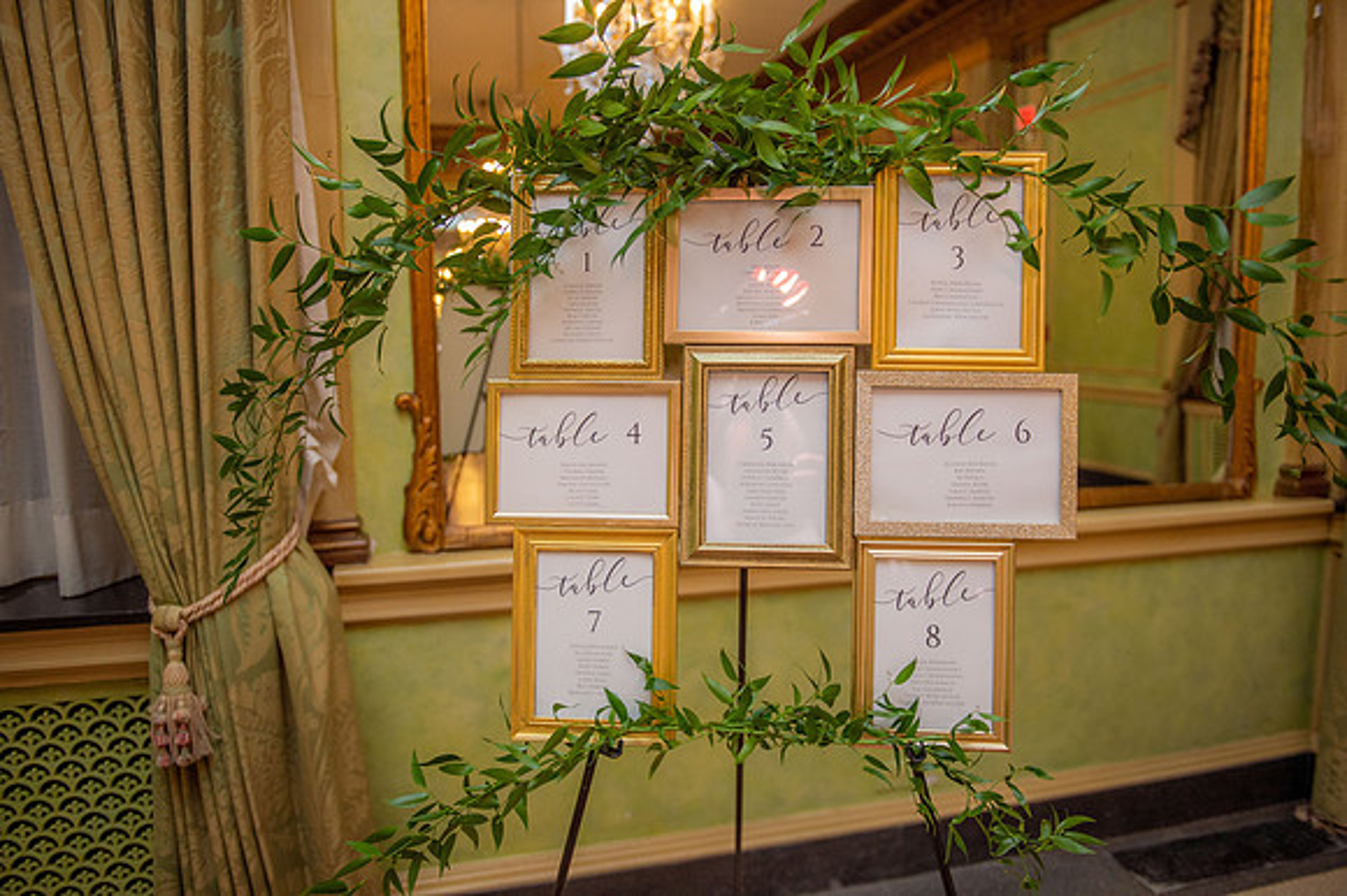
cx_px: 674
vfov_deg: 49.5
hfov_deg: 69.4
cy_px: 448
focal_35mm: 26
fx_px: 972
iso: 1250
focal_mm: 26
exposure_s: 1/200
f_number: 2.8
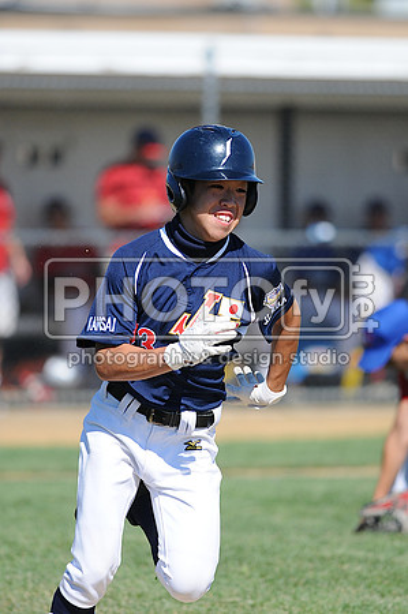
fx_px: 7667
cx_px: 204
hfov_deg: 3.0
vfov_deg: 4.6
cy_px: 307
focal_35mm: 450
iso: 200
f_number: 4
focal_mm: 300
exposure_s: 1/1600
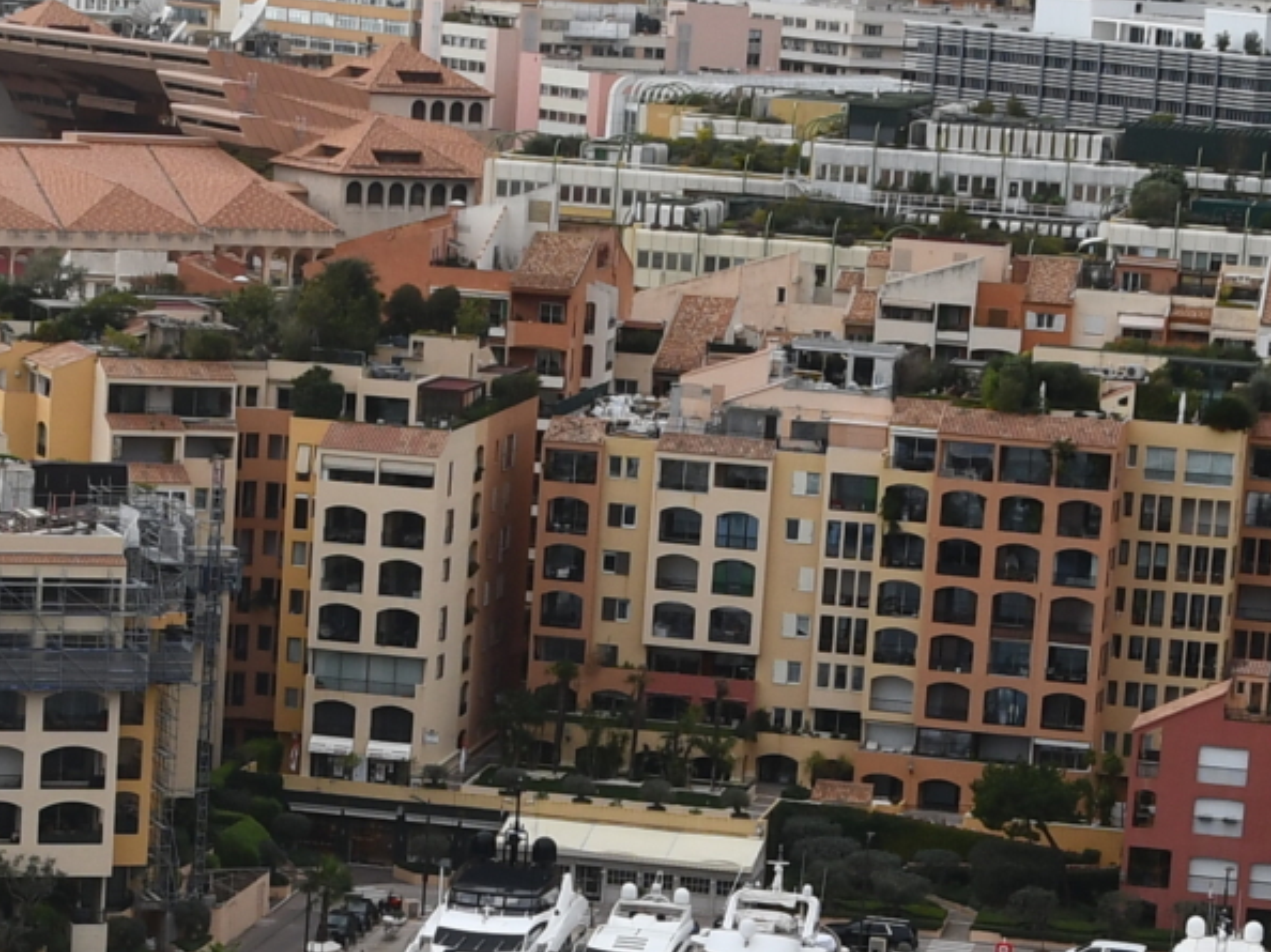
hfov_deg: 14.0
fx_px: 5175
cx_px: 691
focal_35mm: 141
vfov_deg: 10.4
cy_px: 906
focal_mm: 23
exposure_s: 1/250
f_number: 7.1
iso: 200
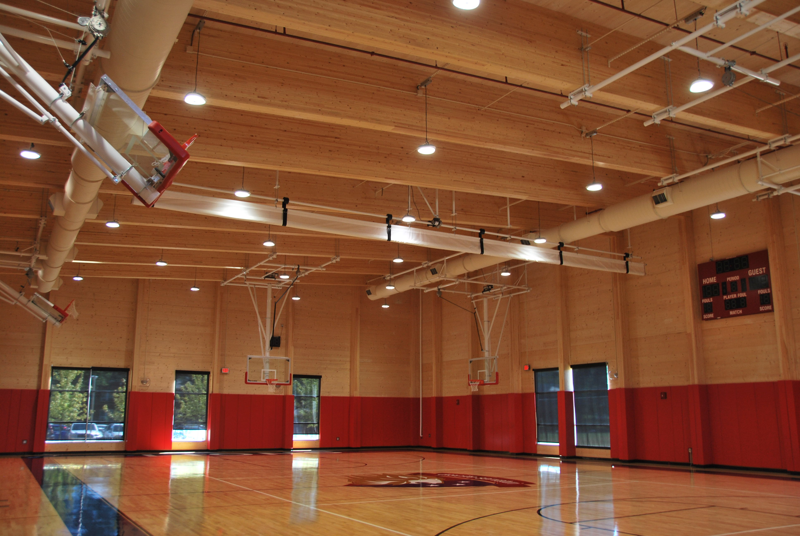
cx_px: 400
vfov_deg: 43.7
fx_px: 667
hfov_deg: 61.9
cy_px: 268
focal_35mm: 30
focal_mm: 20
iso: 200
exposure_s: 1/50
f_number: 3.8
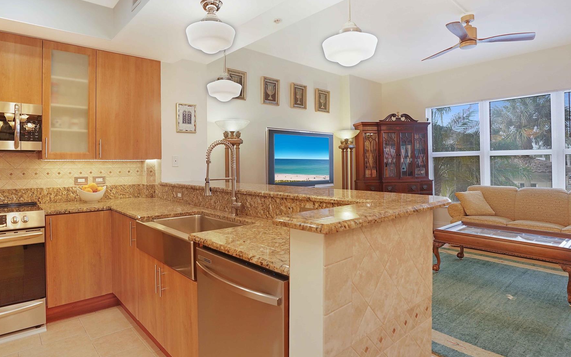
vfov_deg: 62.1
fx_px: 296
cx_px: 241
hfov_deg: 87.3
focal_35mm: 19
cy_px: 163
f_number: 4
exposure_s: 1/160
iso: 400
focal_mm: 16
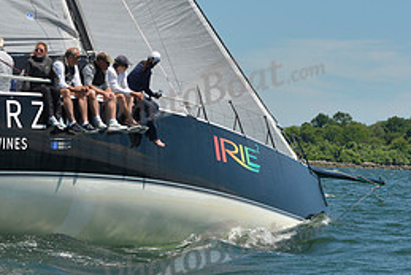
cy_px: 31
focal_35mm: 157
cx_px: 21
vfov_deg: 8.7
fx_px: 1793
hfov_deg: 12.9
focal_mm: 70
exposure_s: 1/1250
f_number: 9
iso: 280
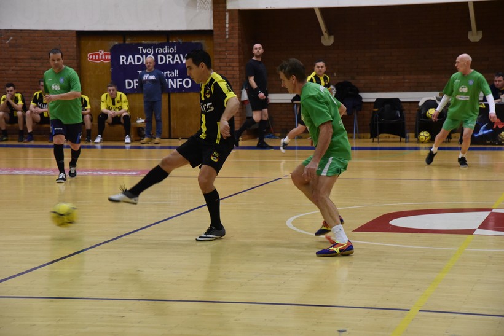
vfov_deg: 14.4
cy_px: 168
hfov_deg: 21.5
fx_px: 1330
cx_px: 252
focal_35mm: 95
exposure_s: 1/200
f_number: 7.1
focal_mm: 95
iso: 6400
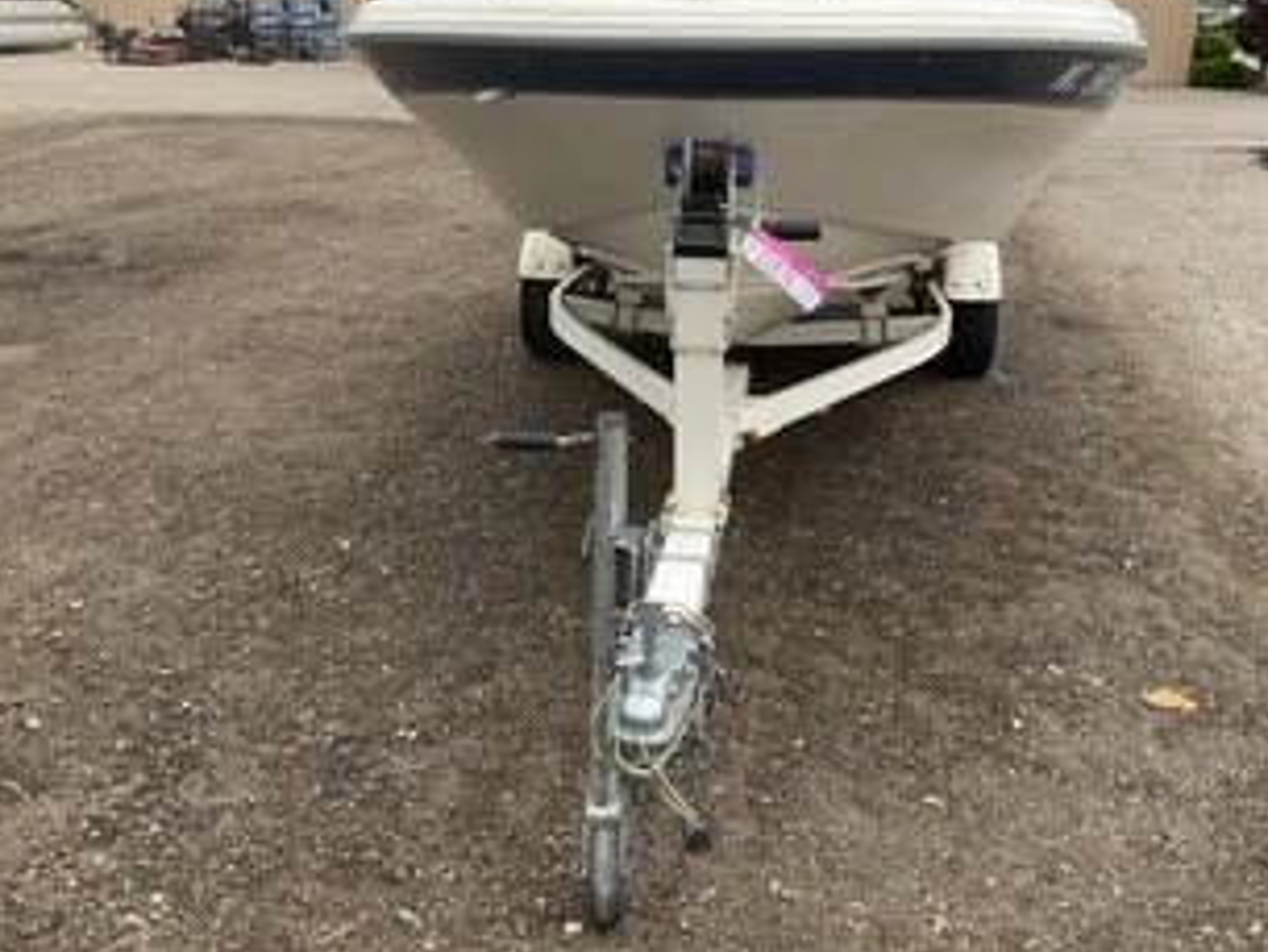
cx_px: 715
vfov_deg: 37.5
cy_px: 362
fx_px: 1393
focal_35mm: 38
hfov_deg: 48.8
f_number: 1.8
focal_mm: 3
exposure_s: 1/1015
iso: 25
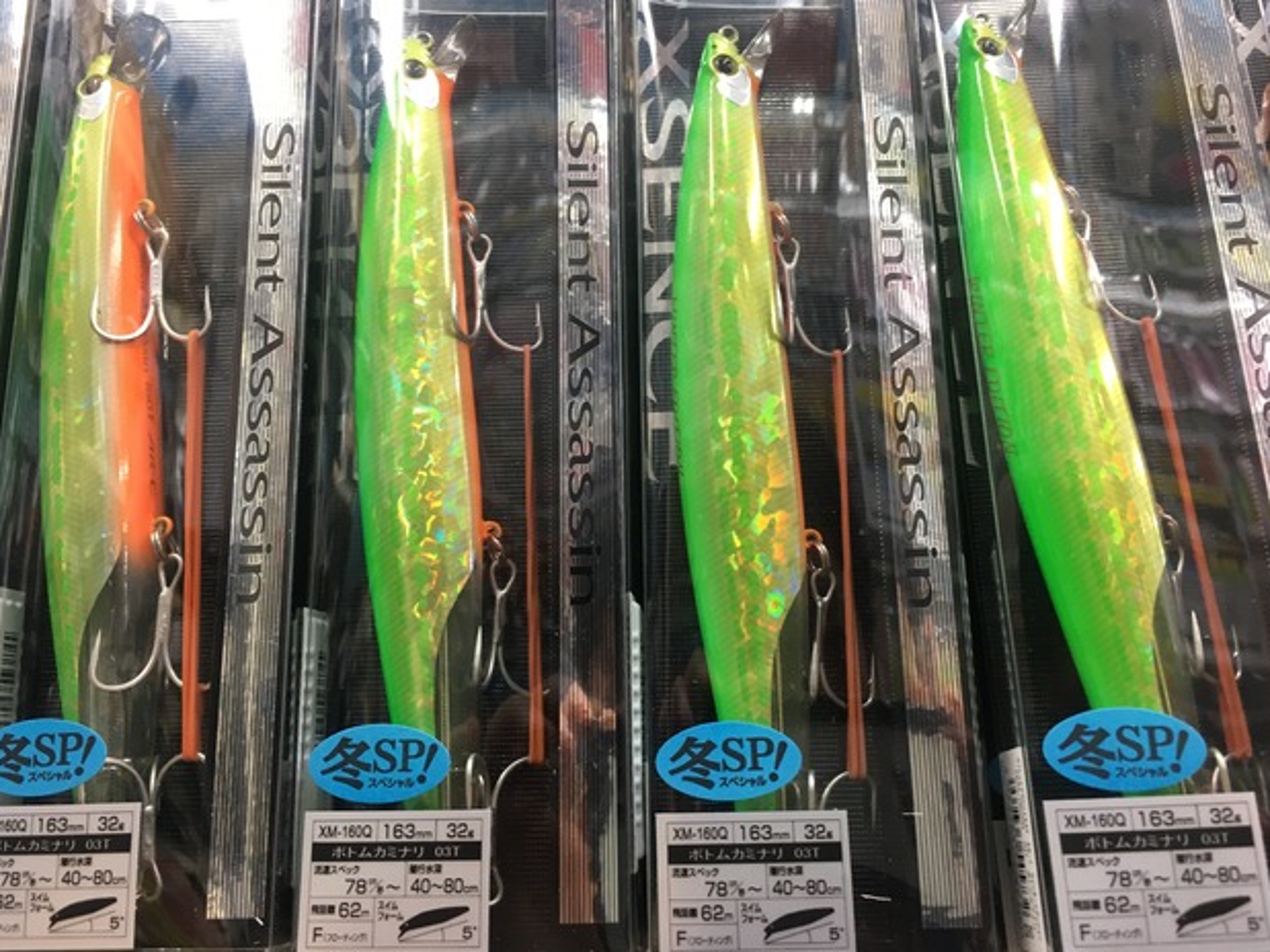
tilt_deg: +19.3
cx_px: 624
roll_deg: -0.9
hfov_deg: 60.0
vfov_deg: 46.8
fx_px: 1100
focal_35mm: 30
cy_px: 462
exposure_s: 1/33
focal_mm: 4.15
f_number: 2.2
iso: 80
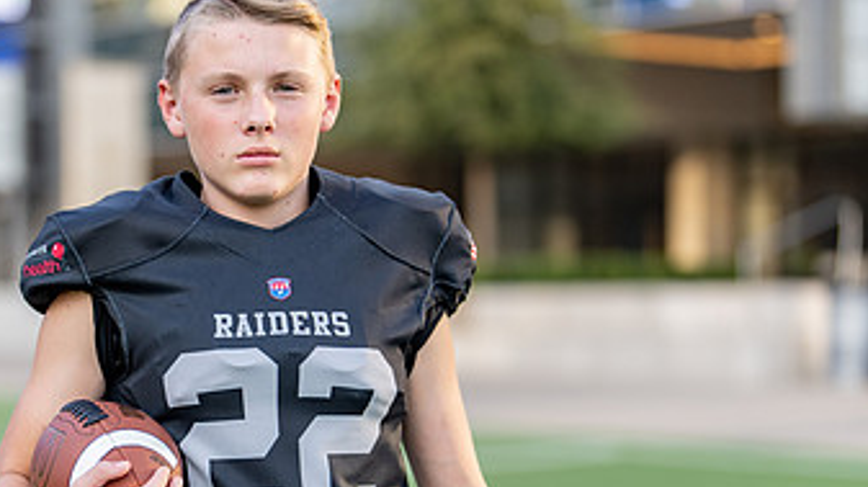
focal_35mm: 108
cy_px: 370
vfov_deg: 11.2
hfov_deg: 19.8
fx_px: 2484
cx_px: 300
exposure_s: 1/1600
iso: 100
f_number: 1.2
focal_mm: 50
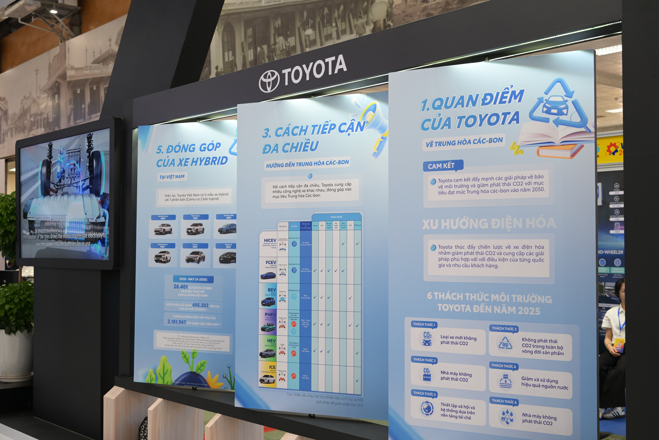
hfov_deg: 45.4
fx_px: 787
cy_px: 220
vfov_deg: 31.2
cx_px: 330
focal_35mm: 43
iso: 640
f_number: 5
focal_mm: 43
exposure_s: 1/50
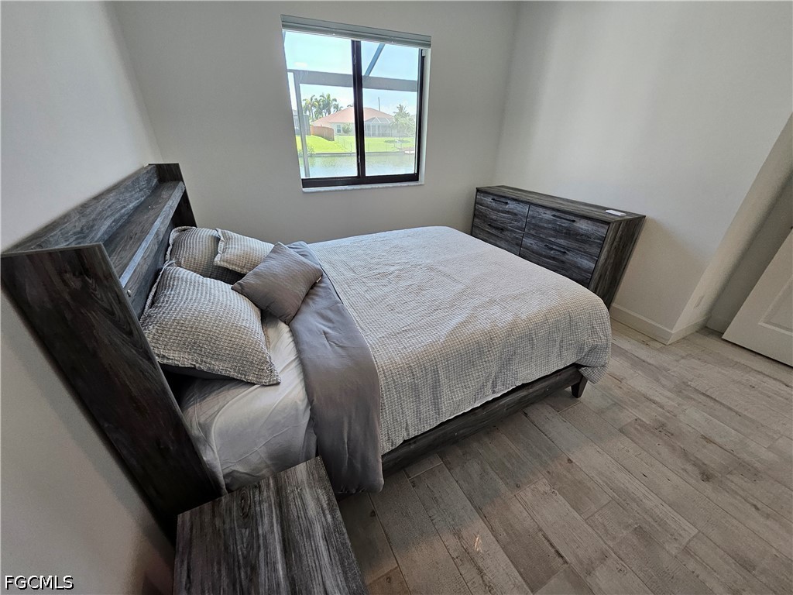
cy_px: 298
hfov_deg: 106.2
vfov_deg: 89.9
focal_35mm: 13
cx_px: 396
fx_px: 298
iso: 100
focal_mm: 1.74
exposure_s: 1/60
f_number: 2.2
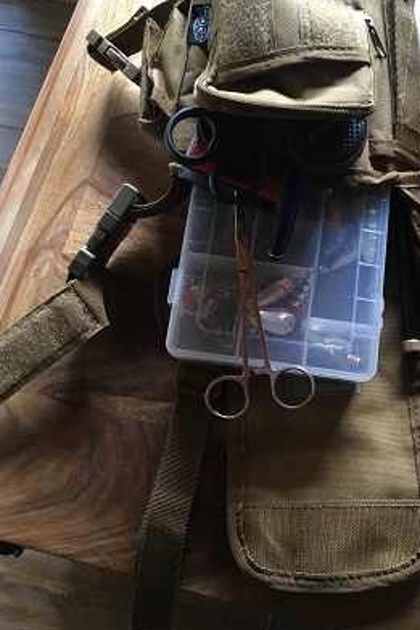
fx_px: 647
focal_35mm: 37
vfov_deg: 51.8
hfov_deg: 35.6
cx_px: 277
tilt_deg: -70.7
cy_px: 279
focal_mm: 4.15
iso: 100
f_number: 2.2
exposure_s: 1/33
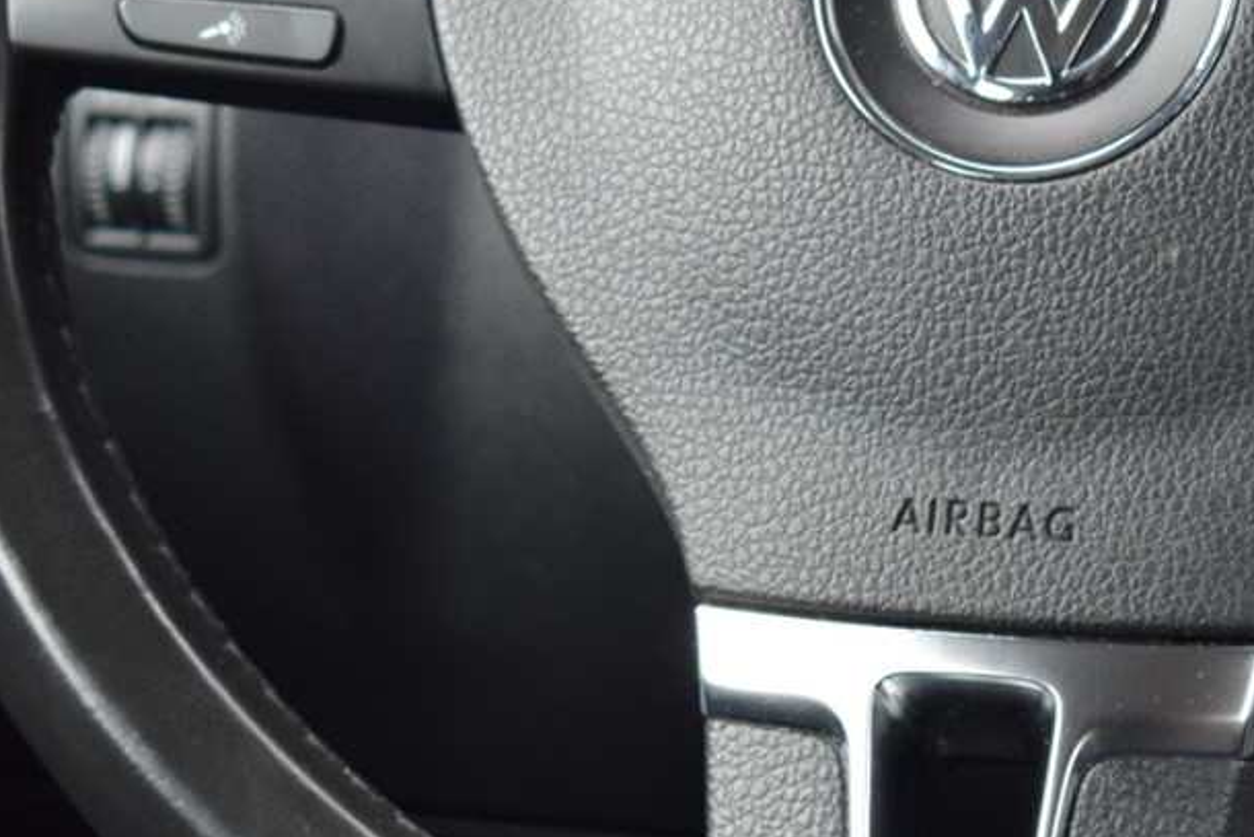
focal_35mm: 179
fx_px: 6236
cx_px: 1104
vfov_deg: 7.7
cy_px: 272
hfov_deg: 11.4
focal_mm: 52
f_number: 5.6
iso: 560
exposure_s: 1/60
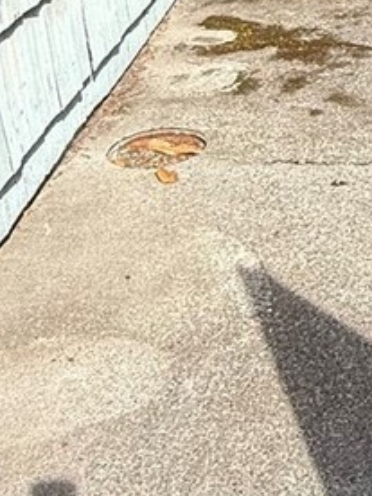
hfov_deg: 18.4
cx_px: 514
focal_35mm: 73
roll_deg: +0.2
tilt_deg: -9.1
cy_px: -83
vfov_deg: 24.4
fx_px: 1046
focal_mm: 2.22
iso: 50
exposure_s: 1/717
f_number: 2.2
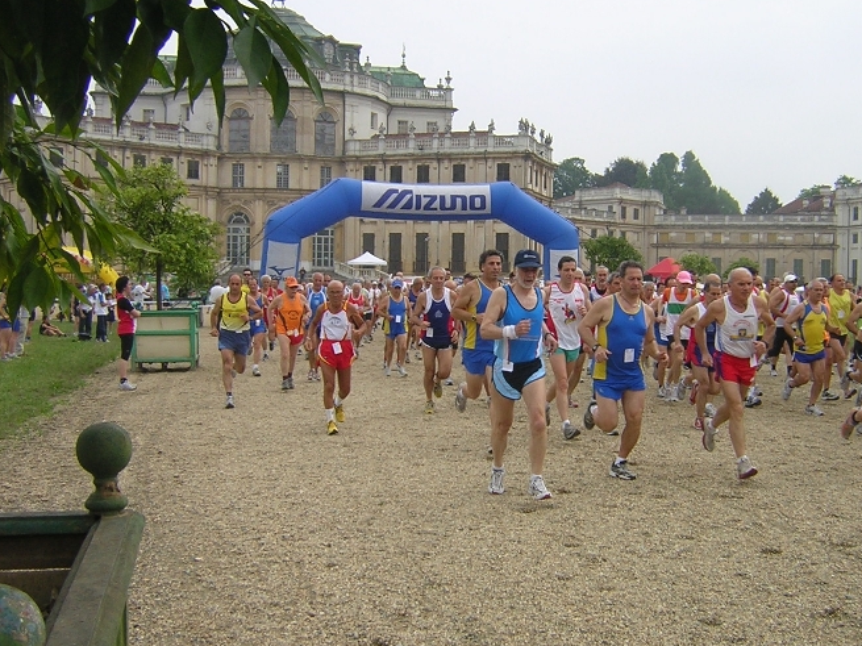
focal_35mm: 44
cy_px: 338
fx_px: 1095
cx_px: 519
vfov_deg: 32.9
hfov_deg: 42.7
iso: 100
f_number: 5.2
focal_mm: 4.7
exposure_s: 1/297
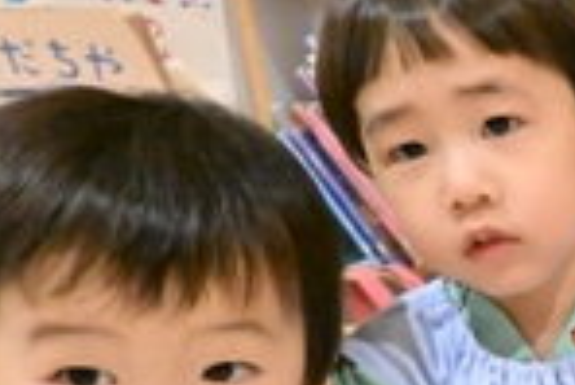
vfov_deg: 20.3
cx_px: 769
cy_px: 391
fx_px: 1039
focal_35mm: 65
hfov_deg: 25.9
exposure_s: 1/1000
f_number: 5.6
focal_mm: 16
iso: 20000
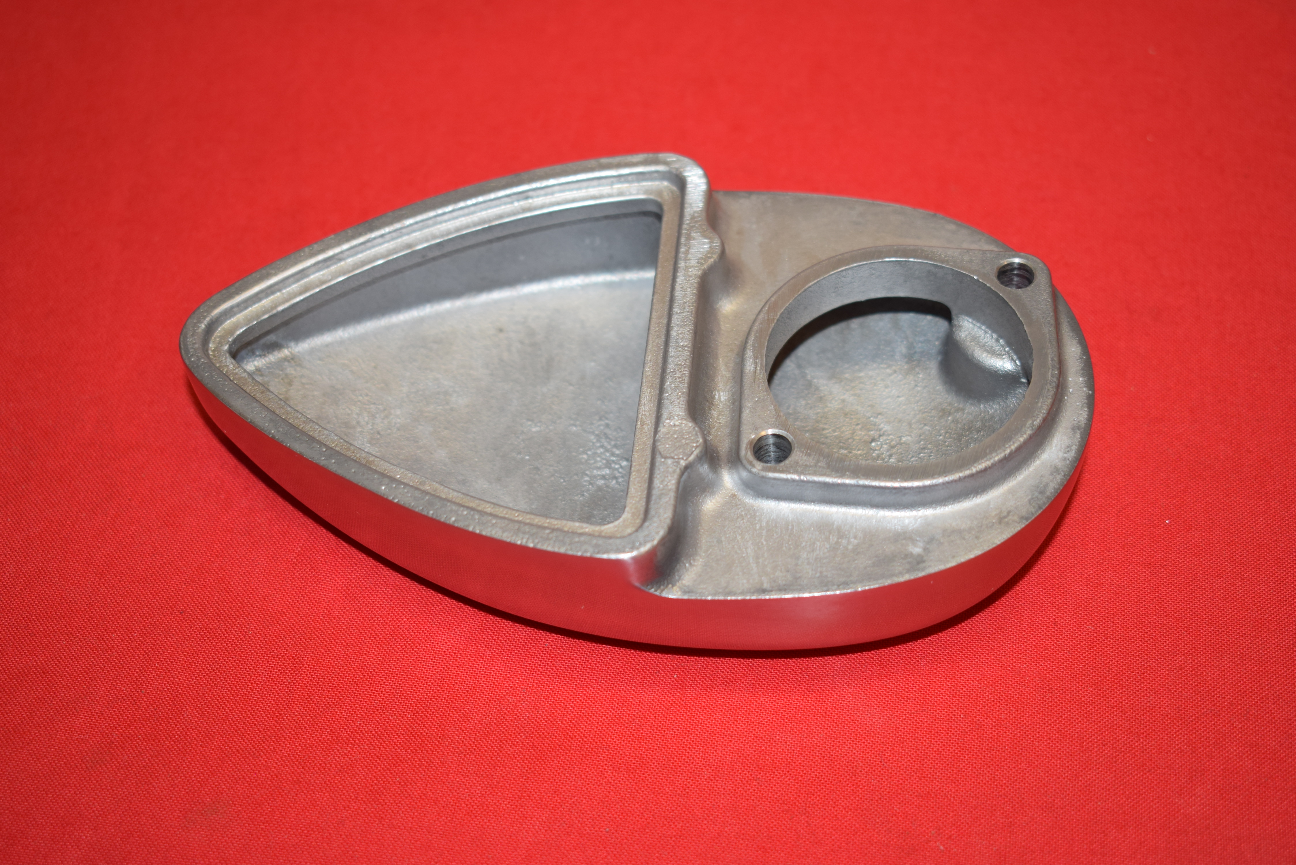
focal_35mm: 57
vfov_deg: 23.8
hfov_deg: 35.0
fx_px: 2052
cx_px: 648
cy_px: 432
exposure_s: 1/125
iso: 320
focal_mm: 38
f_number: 5
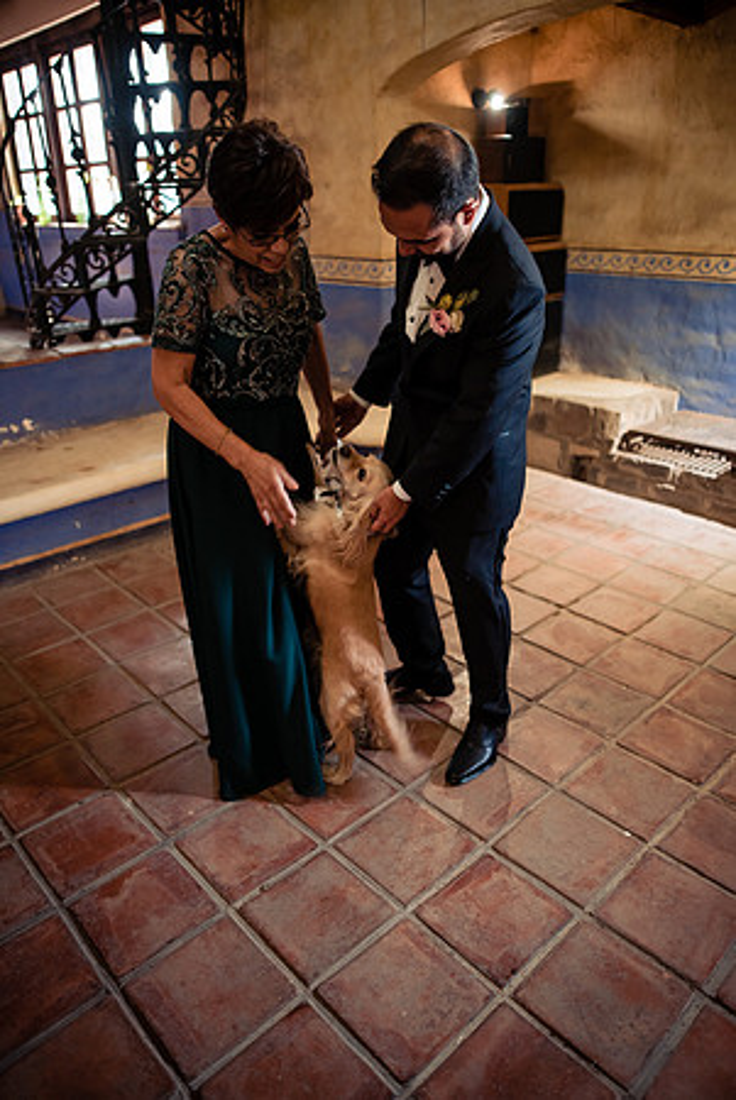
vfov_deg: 71.5
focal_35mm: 25
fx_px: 765
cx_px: 368
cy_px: 550
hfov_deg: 51.4
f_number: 2
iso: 800
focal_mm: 25
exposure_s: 1/80
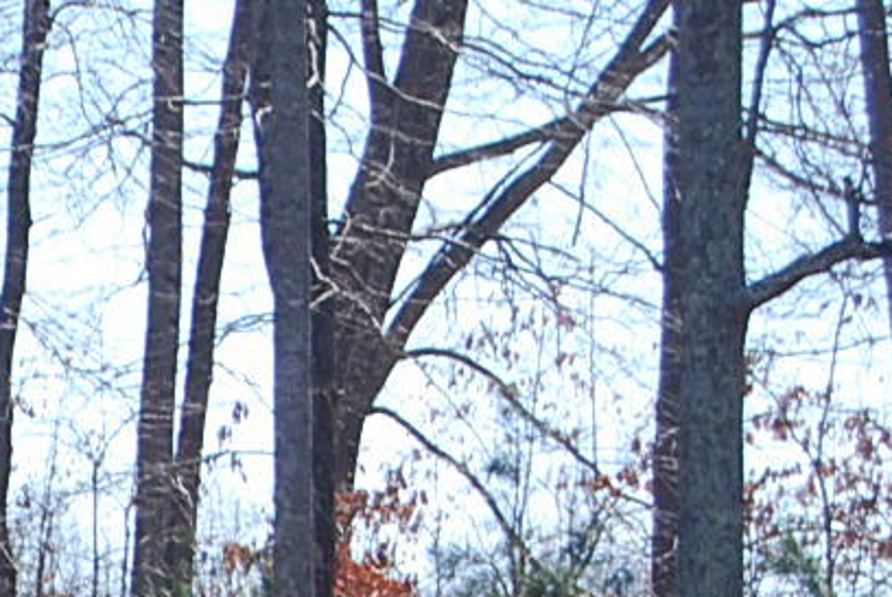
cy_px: 1260
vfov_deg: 3.5
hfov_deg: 5.2
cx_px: -579
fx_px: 9708
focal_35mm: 391
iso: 100
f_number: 6.3
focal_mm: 55
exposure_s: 1/160
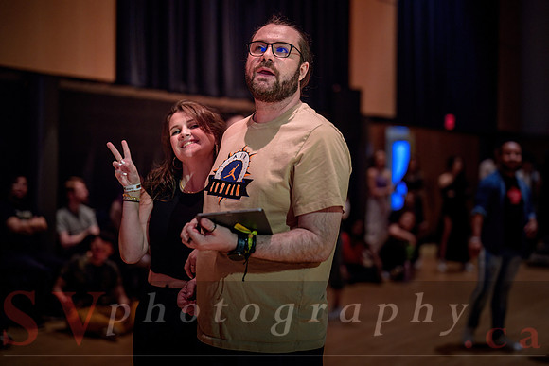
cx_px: 309
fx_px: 857
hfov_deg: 35.5
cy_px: 160
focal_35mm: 56
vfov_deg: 24.1
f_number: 1.4
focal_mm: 50
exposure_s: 1/400
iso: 1600
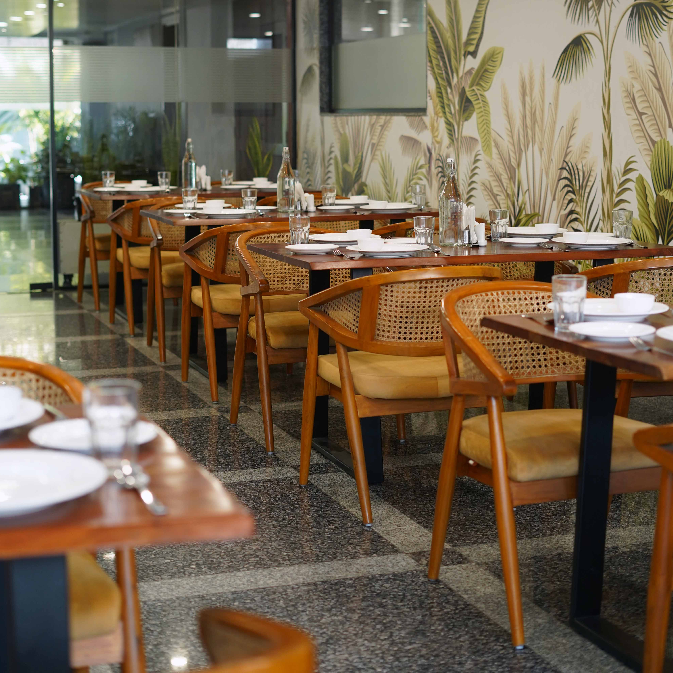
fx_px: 1408
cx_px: 336
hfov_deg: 26.9
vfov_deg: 26.7
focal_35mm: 64
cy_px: 215
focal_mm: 50
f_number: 2.5
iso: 800
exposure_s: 1/200
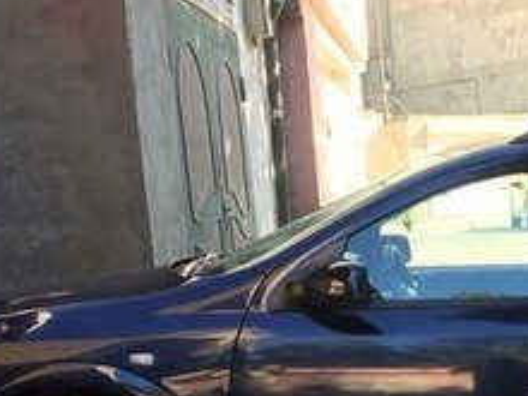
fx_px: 1327
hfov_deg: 21.5
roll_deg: +1.3
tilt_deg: -13.3
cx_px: 566
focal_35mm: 87
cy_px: 498
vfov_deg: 16.2
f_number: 2.2
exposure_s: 1/100
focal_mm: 4.15
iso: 32
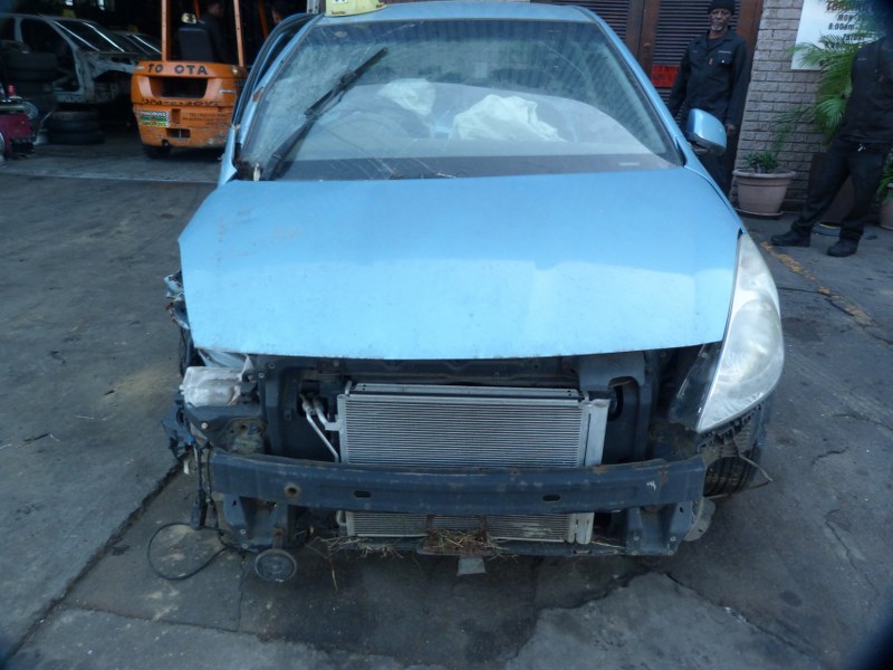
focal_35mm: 25
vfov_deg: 54.9
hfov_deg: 69.4
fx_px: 645
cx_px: 446
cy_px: 335
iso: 160
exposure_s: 1/60
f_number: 2.8
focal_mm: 4.5
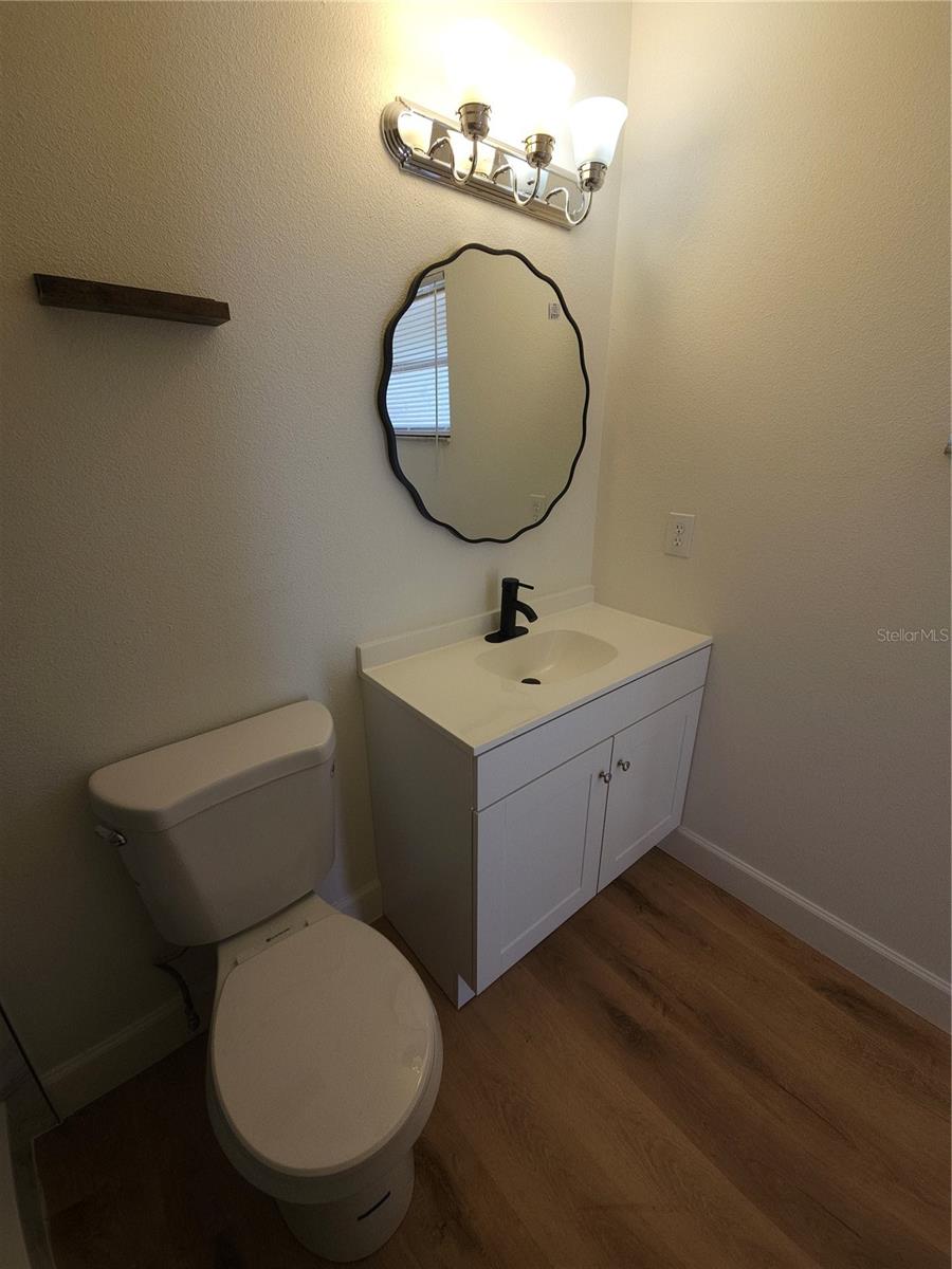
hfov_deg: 89.9
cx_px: 476
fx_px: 477
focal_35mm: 13
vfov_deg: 106.2
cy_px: 634
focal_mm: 2.2
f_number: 2.2
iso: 80
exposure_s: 1/120
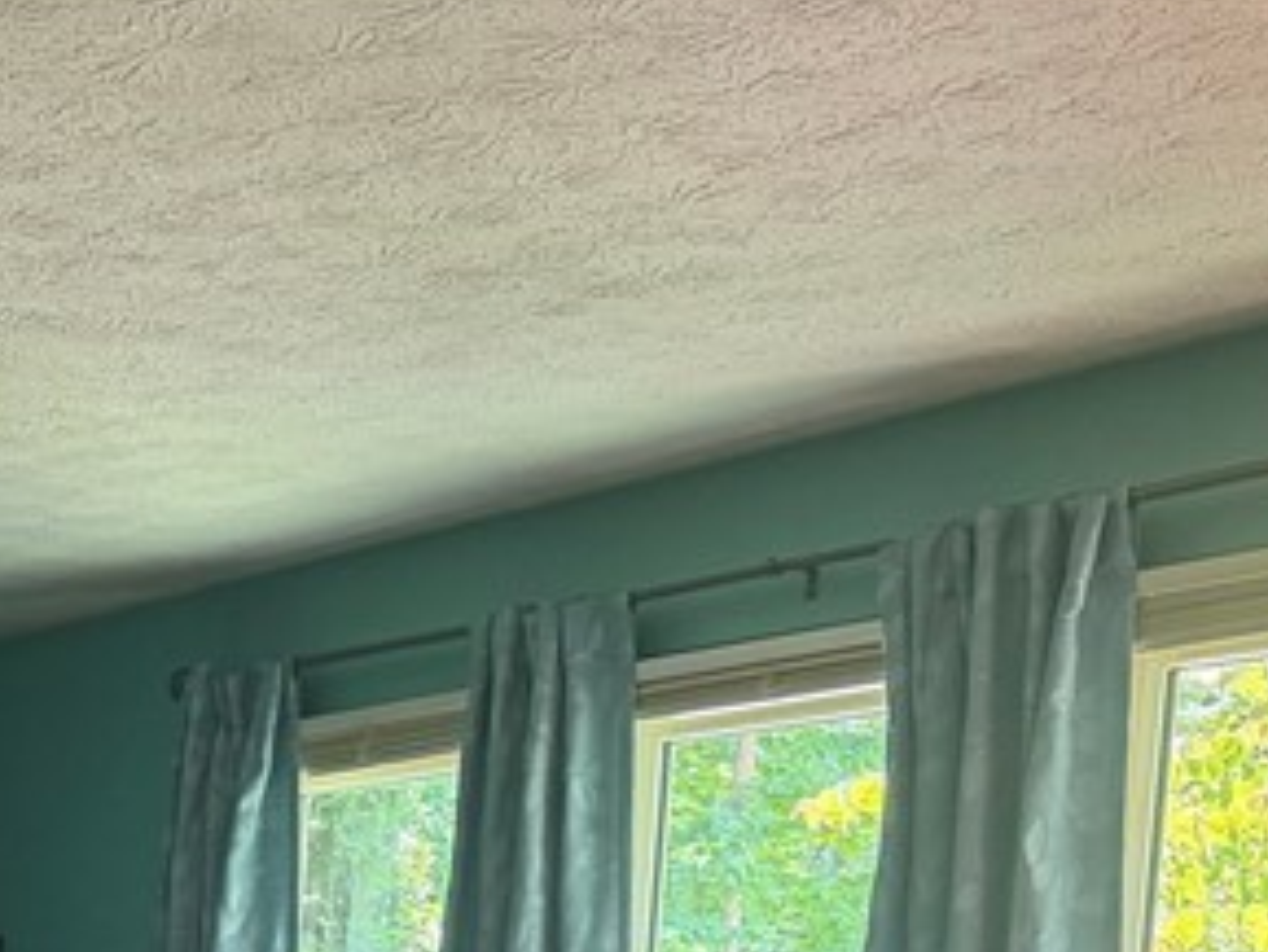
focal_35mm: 85
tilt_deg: -8.7
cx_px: -355
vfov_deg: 15.3
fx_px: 3115
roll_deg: -0.7
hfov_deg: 21.0
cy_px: 1632
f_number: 1.78
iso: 400
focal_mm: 6.76
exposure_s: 1/120
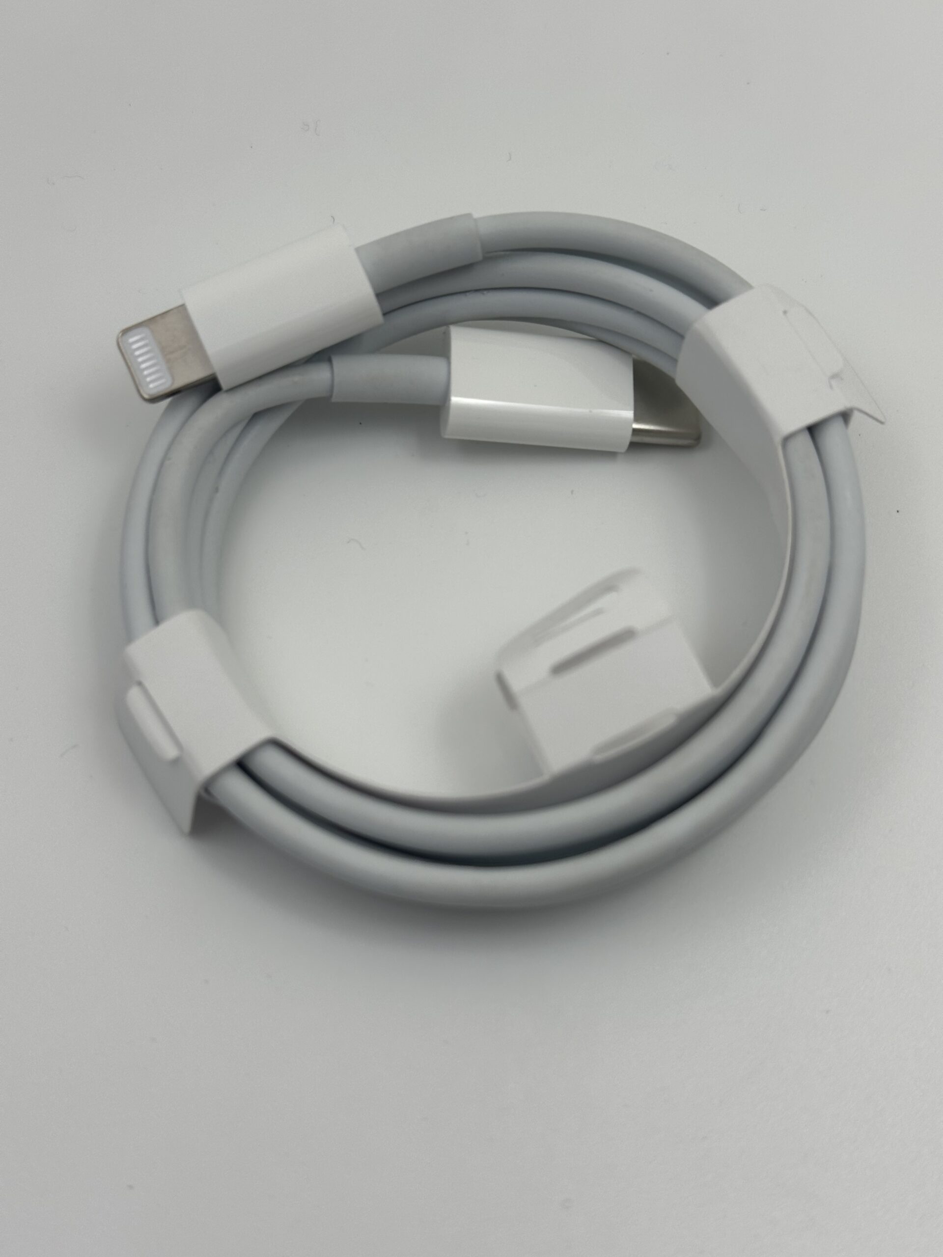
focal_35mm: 48
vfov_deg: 39.7
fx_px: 1743
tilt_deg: -67.6
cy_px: 628
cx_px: 472
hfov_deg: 30.3
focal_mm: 6.86
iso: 50
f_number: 1.78
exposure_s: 1/121
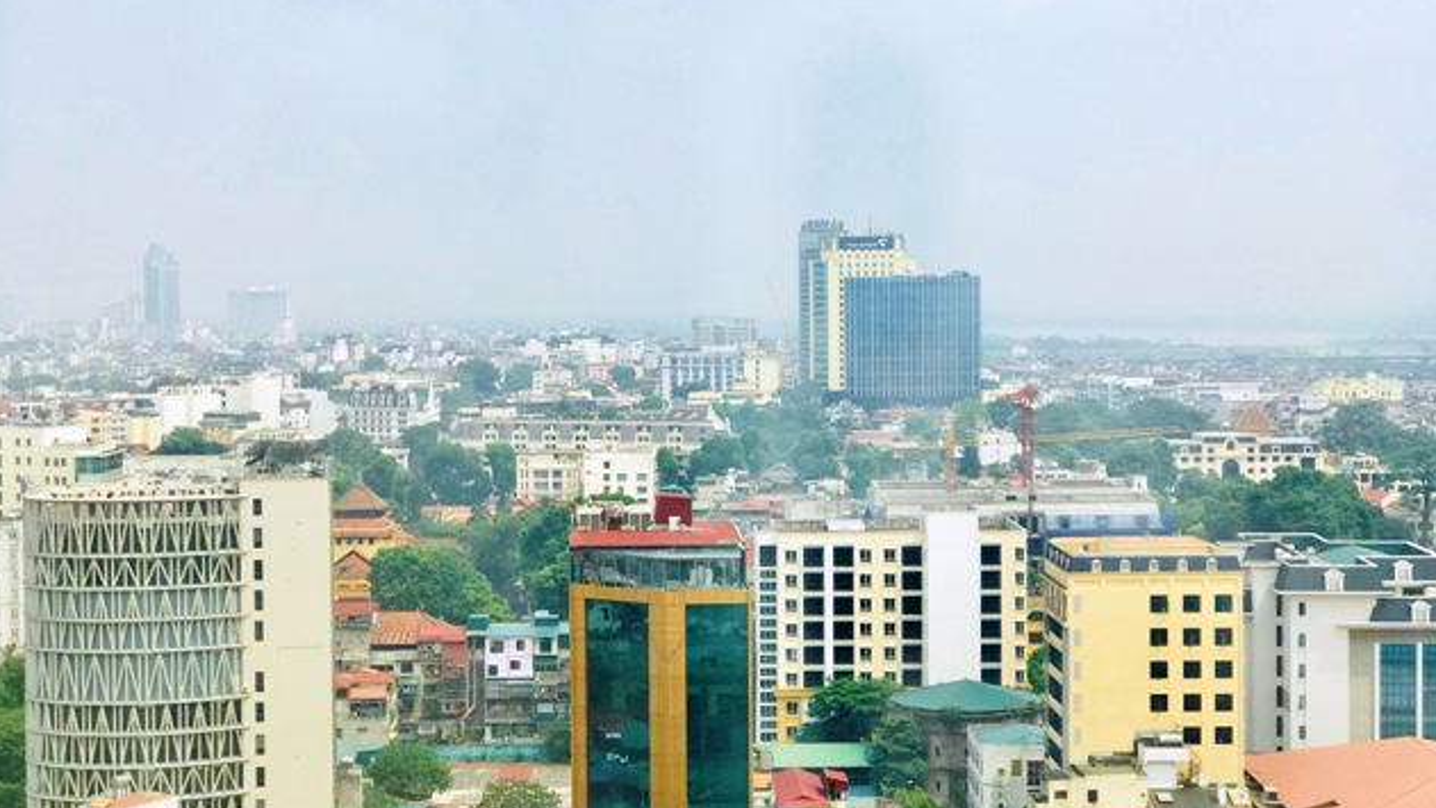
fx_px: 2399
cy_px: 391
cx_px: 710
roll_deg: +1.0
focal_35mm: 63
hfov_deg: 33.3
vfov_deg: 19.1
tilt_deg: -2.7
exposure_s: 1/725
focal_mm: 6.6
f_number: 2.8
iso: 20
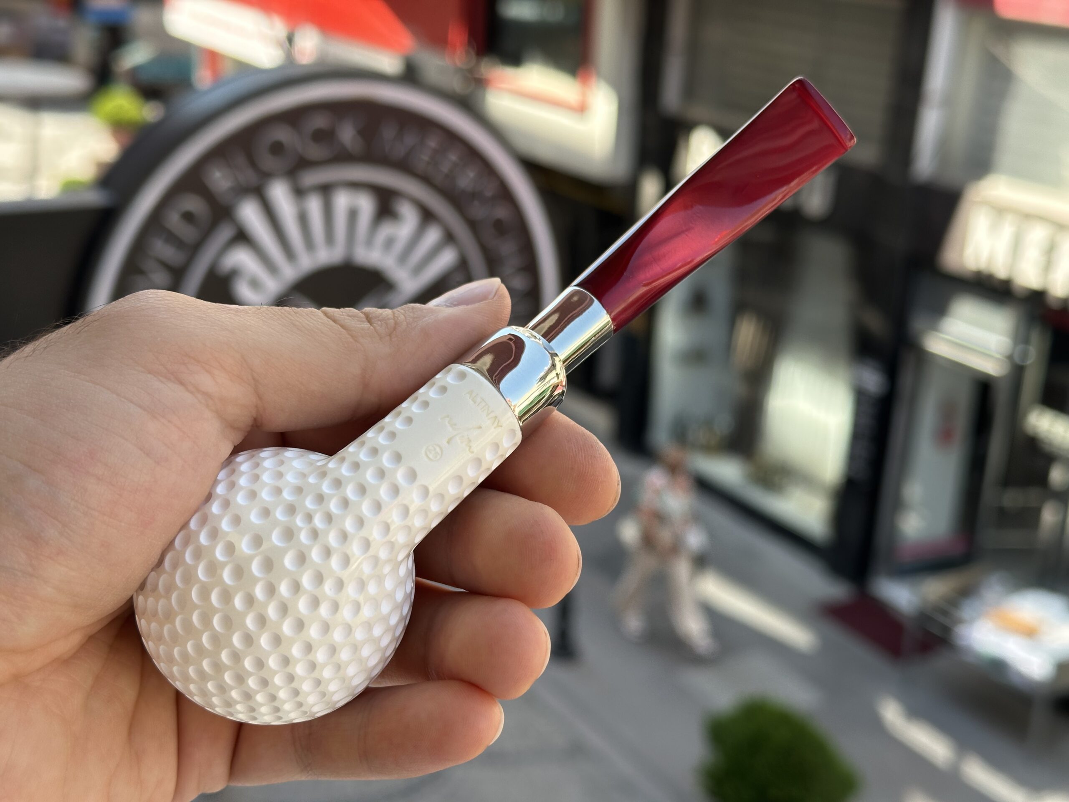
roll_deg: -3.4
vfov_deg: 30.3
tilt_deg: -18.5
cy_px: 401
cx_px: 534
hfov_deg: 39.7
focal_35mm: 48
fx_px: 1482
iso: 64
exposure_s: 1/604
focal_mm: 6.86
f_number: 1.78
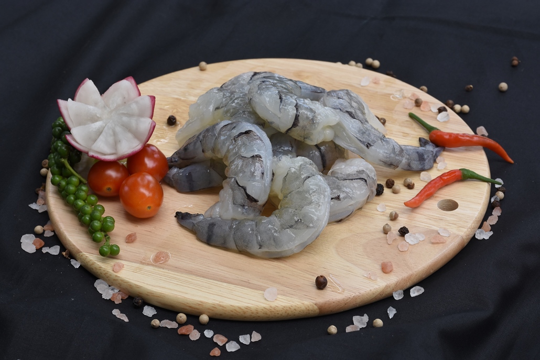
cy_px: 180
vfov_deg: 12.2
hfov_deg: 18.2
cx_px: 270
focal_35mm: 112
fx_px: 1688
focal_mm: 75
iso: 400
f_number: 13
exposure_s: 1/100
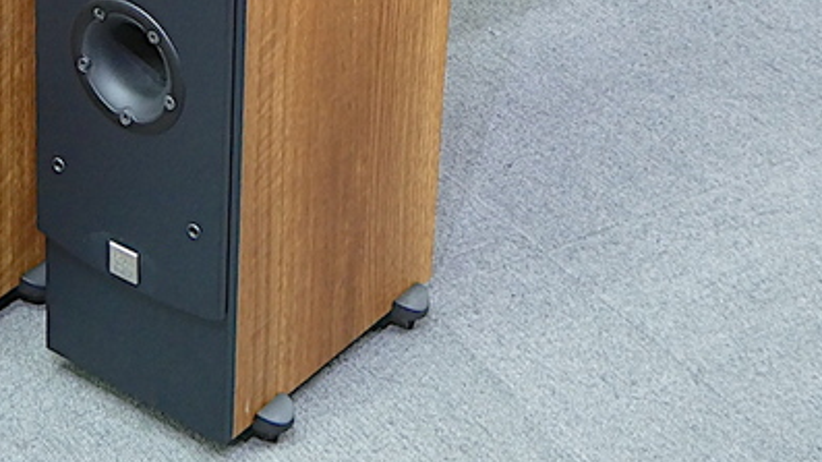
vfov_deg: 10.1
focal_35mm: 116
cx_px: 37
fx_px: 2528
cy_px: -255
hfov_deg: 18.1
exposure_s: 1/2
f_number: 3.9
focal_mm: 7.8
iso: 200
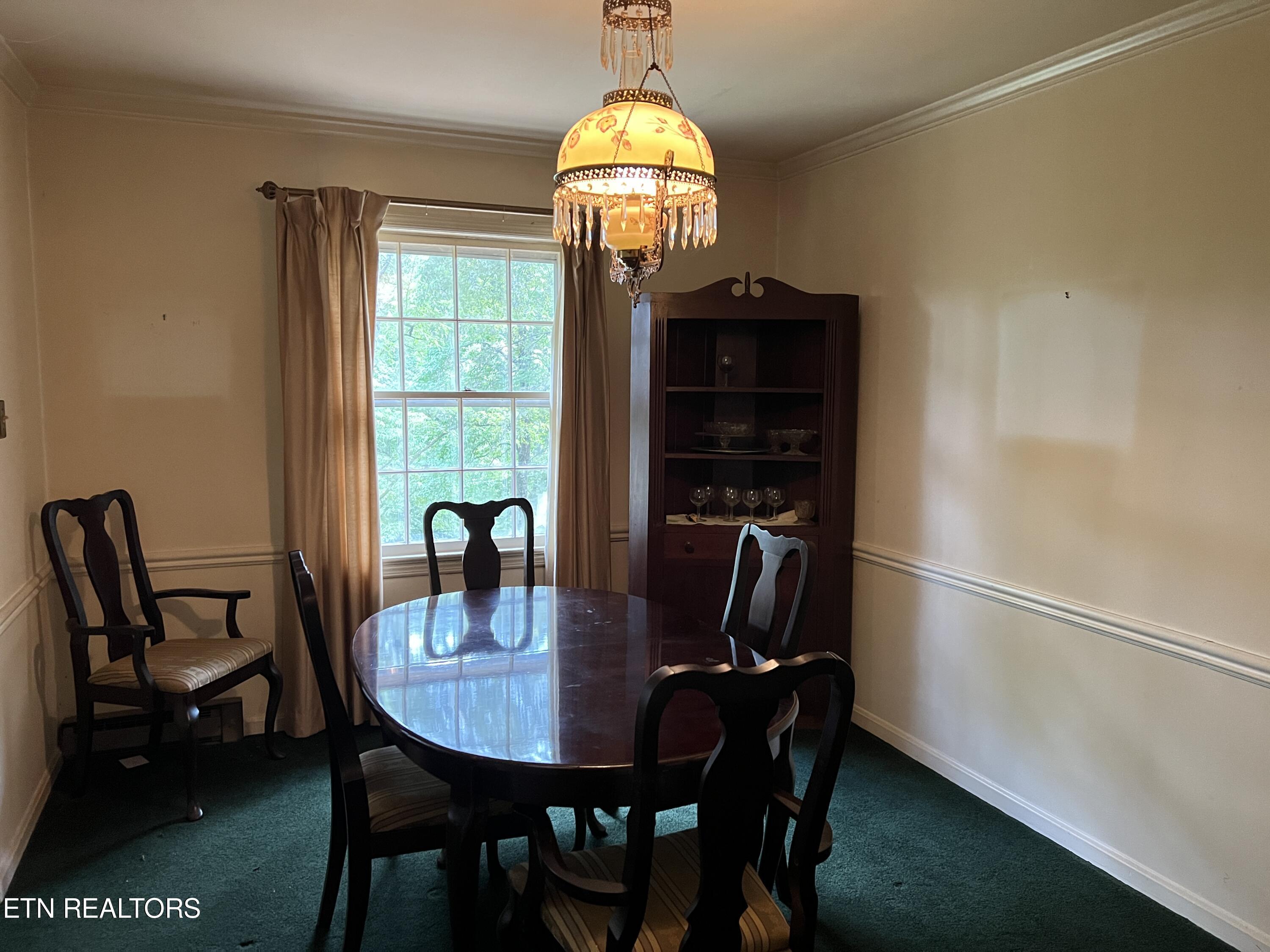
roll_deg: -0.1
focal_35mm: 26
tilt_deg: -6.9
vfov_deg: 53.1
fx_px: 954
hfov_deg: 67.3
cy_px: 476
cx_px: 635
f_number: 1.5
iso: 500
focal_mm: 5.7
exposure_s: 1/60
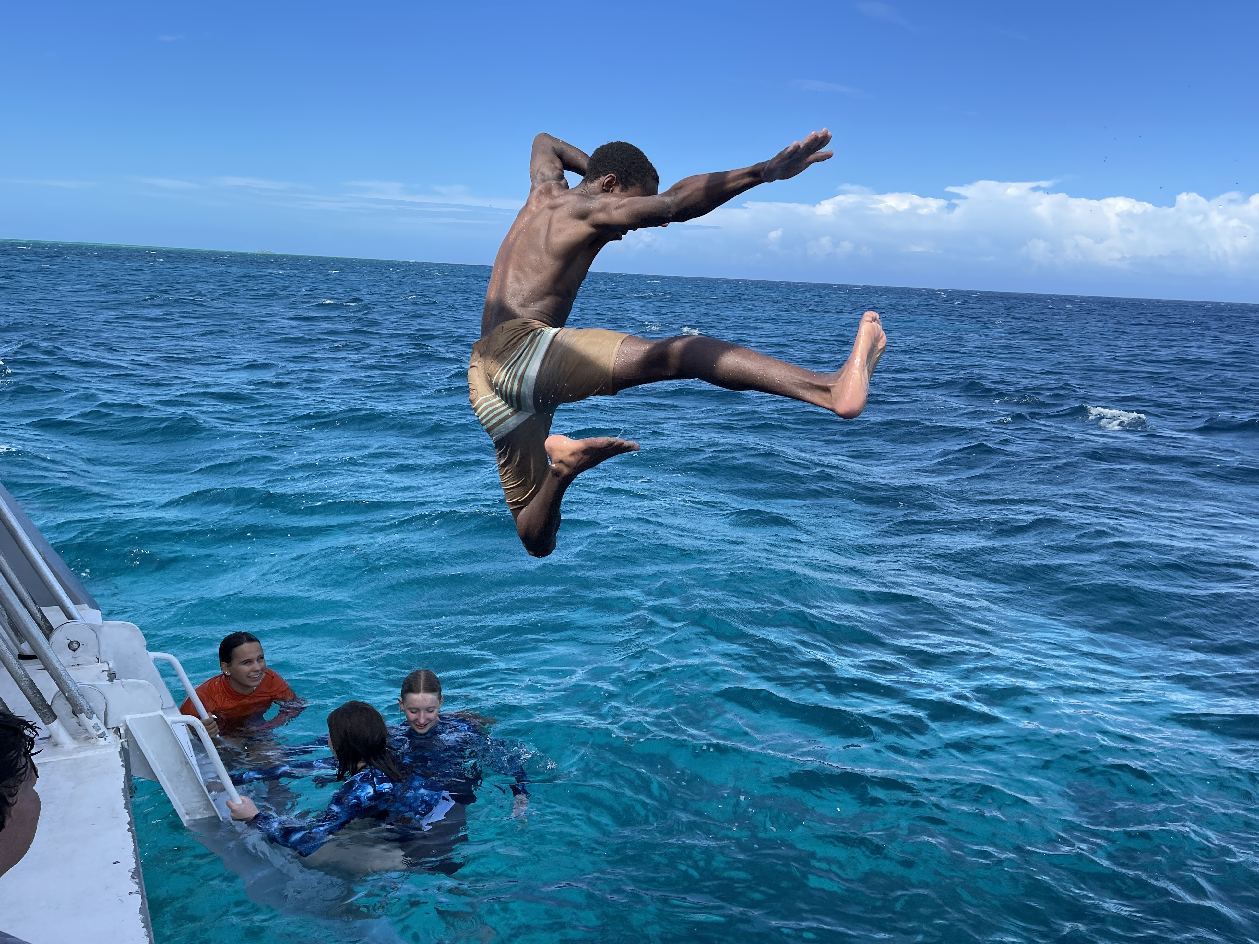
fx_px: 982
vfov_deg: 51.4
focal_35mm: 27
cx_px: 629
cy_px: 473
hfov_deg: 65.3
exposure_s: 1/2012
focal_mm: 5.1
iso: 32
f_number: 1.6
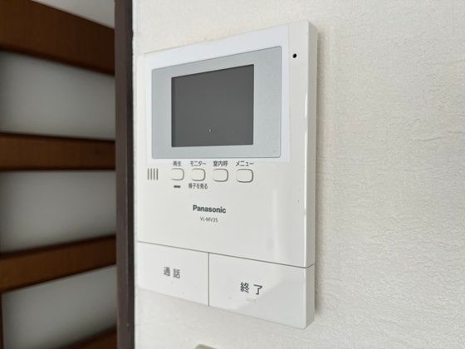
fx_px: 349
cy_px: 174
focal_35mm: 26
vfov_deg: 53.1
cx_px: 232
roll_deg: +0.1
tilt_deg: -1.3
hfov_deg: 67.3
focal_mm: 5.1
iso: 80
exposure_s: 1/121
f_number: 1.6
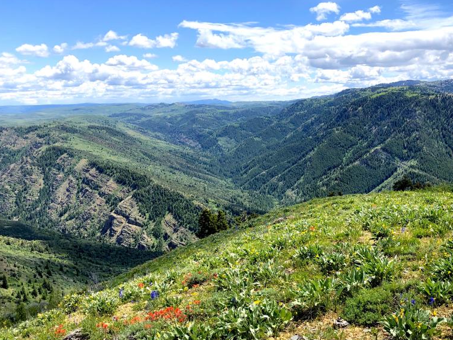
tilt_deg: -8.6
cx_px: 285
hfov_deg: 48.5
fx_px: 497
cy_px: 175
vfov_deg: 37.7
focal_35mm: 38
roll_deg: +1.7
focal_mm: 4
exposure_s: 1/2288
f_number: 1.8
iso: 20
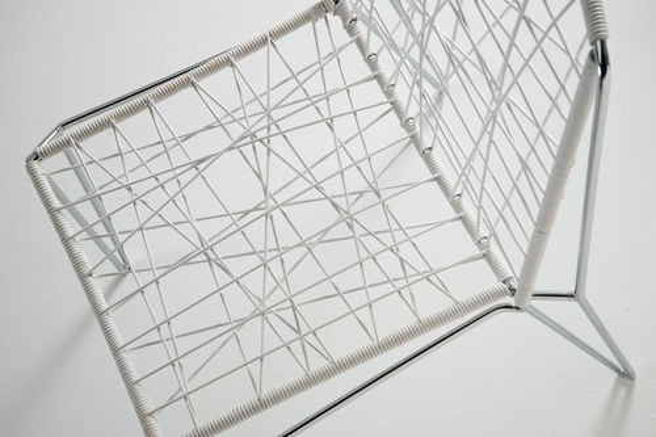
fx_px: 1275
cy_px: 218
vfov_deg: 19.4
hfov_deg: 28.9
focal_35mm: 70
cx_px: 328
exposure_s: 1/5
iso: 100
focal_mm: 70
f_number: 10
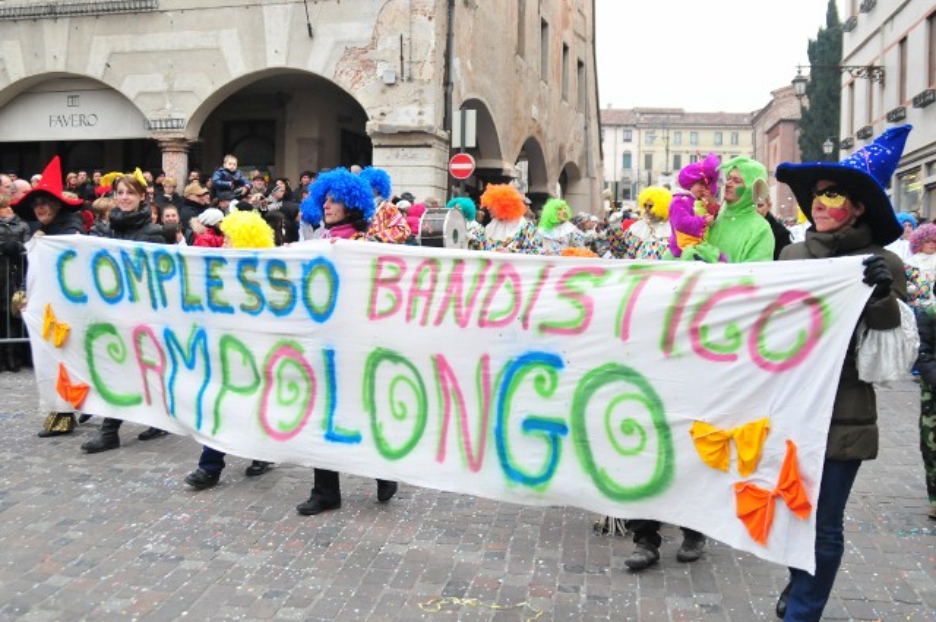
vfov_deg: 36.8
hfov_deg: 53.2
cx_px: 468
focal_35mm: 36
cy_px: 311
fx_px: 935
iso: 800
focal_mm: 24
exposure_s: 1/500
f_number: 3.2
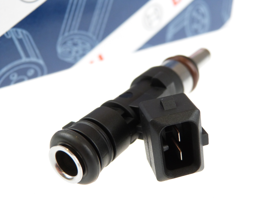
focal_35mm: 45
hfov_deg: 42.1
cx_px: 139
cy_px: 104
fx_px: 361
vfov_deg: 32.2
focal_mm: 8.1
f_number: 3.2
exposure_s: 1/125
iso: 200
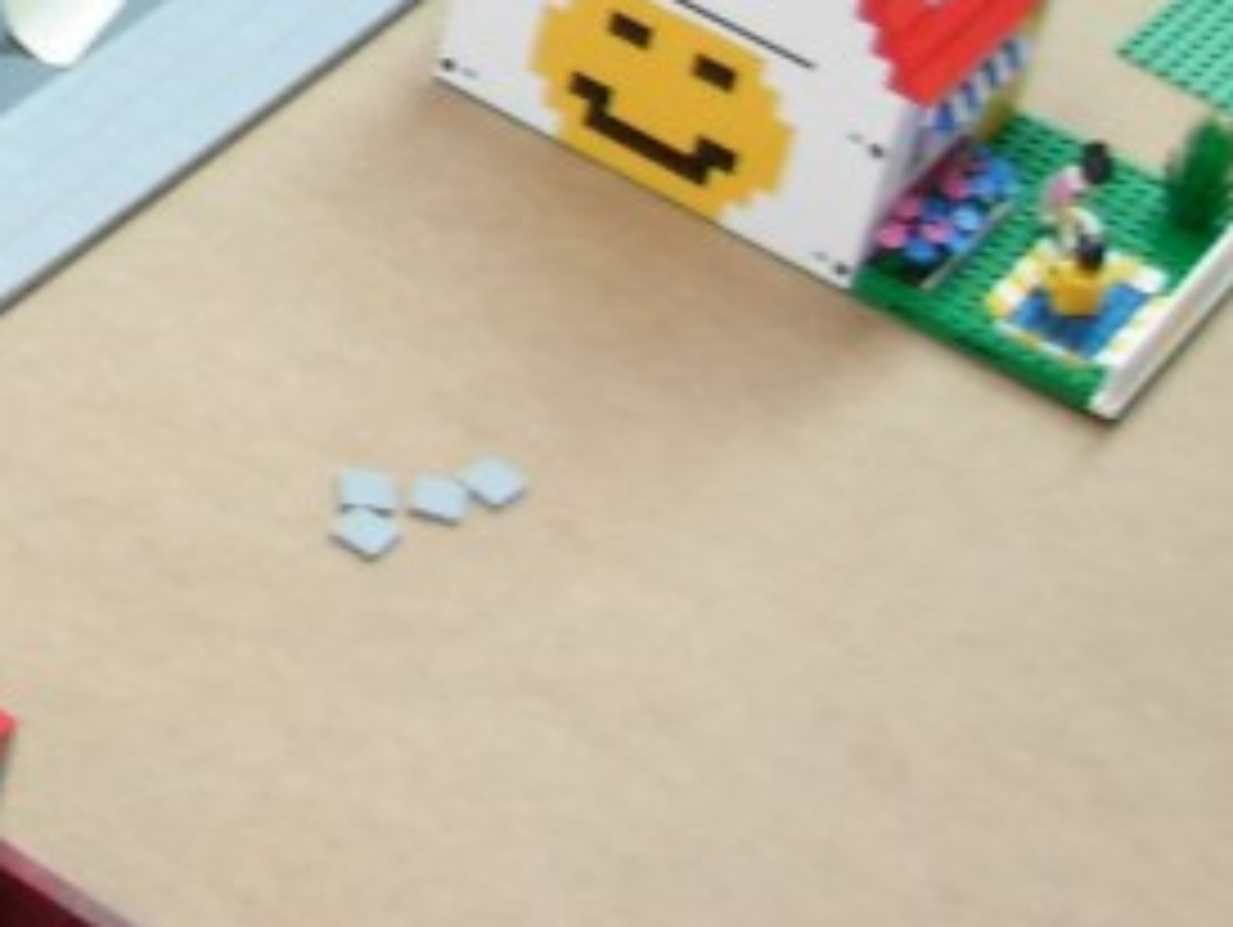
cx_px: -666
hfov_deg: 13.1
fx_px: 5062
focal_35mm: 142
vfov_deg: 9.9
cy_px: -792
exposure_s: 1/4.3
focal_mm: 6.3
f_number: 2.9
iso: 79
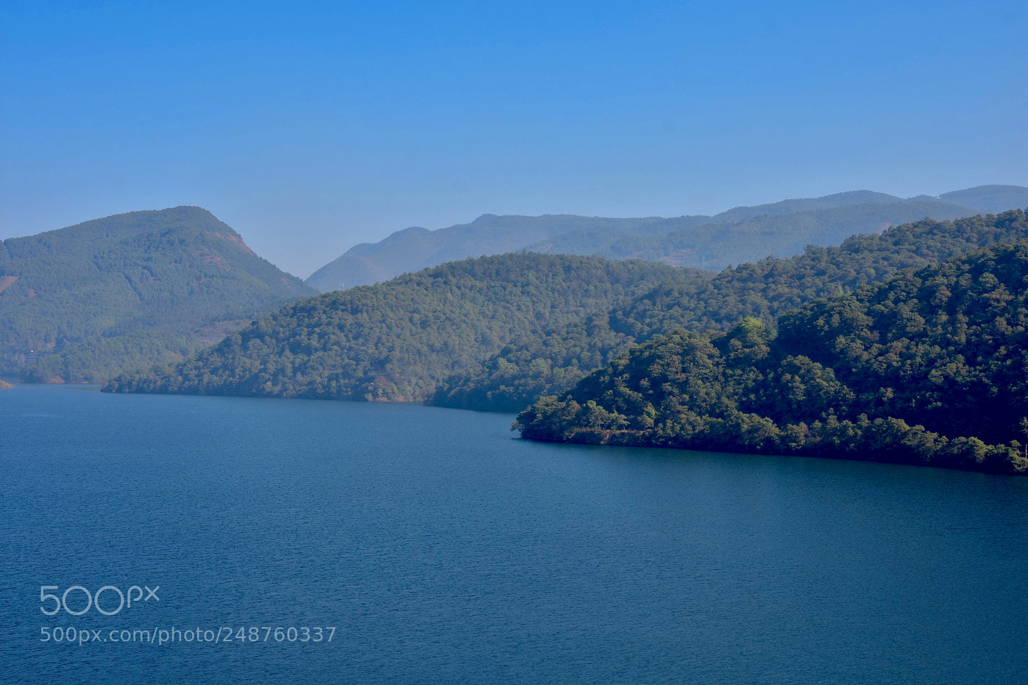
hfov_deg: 35.1
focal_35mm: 57
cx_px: 514
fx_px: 1627
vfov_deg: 23.8
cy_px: 342
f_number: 7.1
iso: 100
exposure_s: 1/200
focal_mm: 38
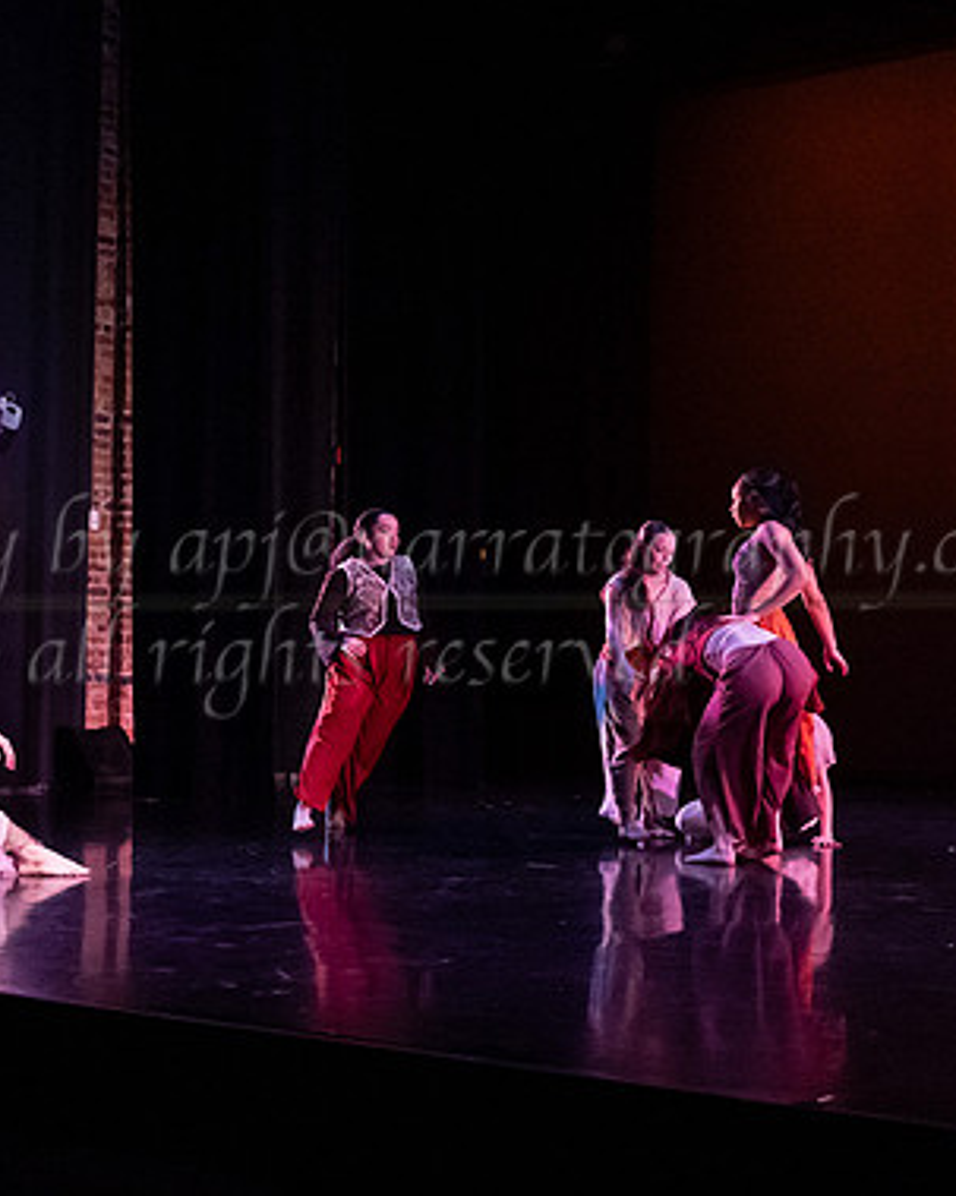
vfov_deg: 32.0
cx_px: 596
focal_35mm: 59
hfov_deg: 25.7
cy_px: 598
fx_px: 2088
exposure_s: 1/400
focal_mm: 30.5
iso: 4000
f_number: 4
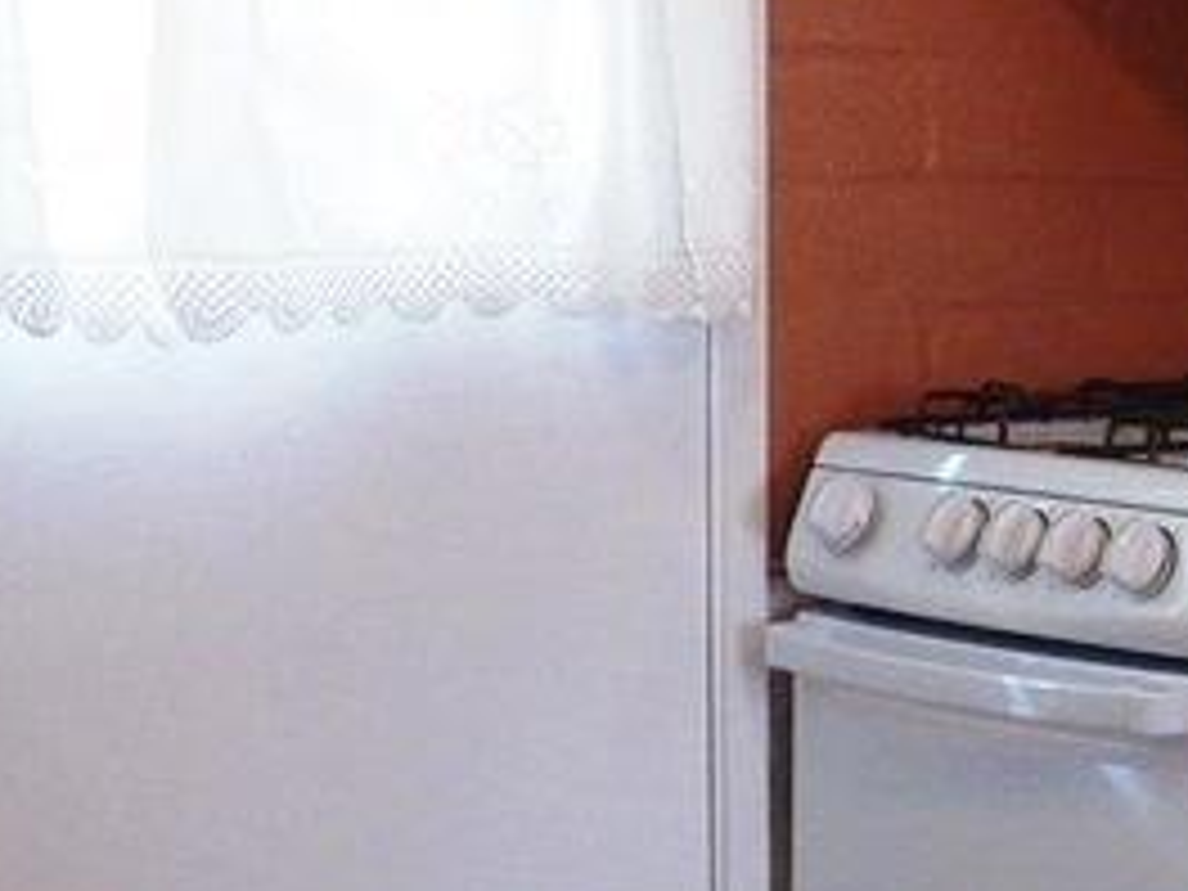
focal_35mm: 106
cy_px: 410
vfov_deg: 14.0
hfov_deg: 17.4
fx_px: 3638
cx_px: 1562
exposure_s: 1/30
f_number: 2.8
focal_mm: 4.9
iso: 400
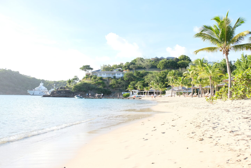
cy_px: 79
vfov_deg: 41.1
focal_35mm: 32
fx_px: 223
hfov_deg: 58.7
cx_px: 134
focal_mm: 19.5
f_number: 5.6
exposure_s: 1/280
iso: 400
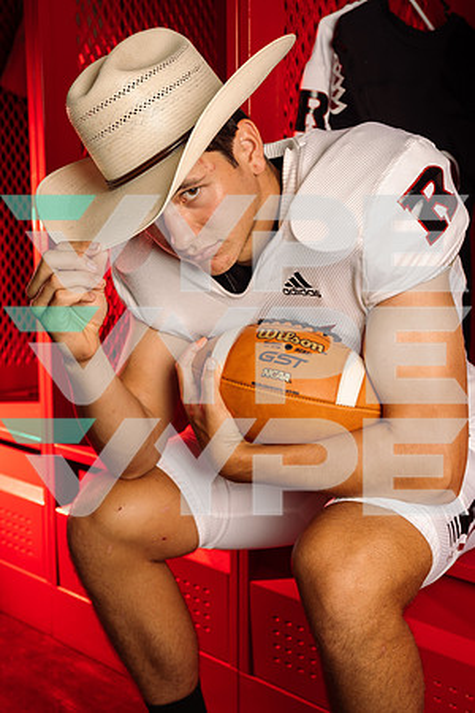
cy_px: 356
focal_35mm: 56
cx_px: 238
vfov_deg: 35.6
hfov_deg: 24.2
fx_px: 1108
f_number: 6.3
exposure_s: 1/250
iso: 250
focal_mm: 56
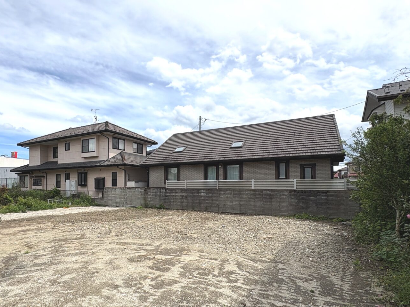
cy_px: 179
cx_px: 158
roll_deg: +0.3
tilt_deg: +2.4
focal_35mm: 21
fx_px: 249
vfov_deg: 63.1
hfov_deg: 77.8
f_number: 2.2
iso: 50
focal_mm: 2.22
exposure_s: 1/2874
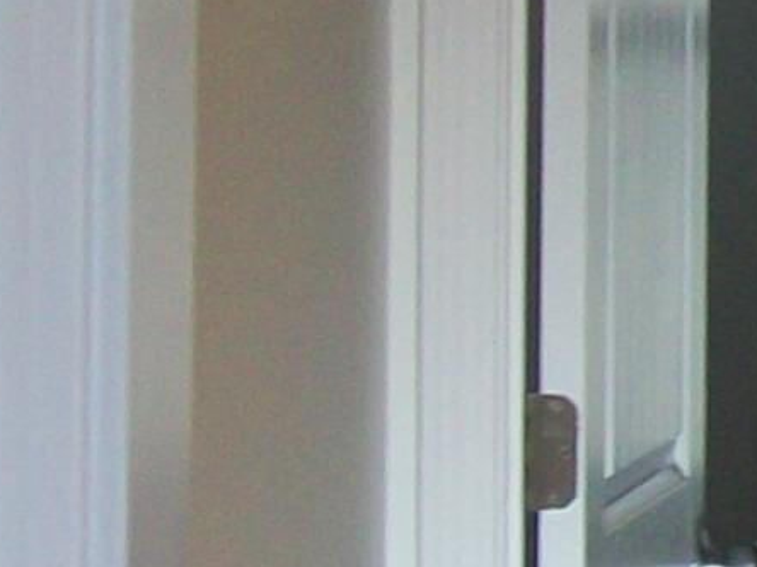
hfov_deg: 7.7
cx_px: 1632
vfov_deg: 6.1
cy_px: 276
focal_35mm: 243
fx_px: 5314
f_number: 2.7
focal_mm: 6
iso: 64
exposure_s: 1/80
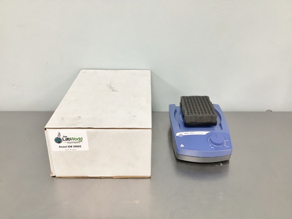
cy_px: 110
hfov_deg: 58.4
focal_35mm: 31
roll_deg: -0.3
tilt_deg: -28.7
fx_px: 261
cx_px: 146
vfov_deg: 45.4
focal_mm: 3.3
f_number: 2.4
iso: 200
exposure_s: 1/60
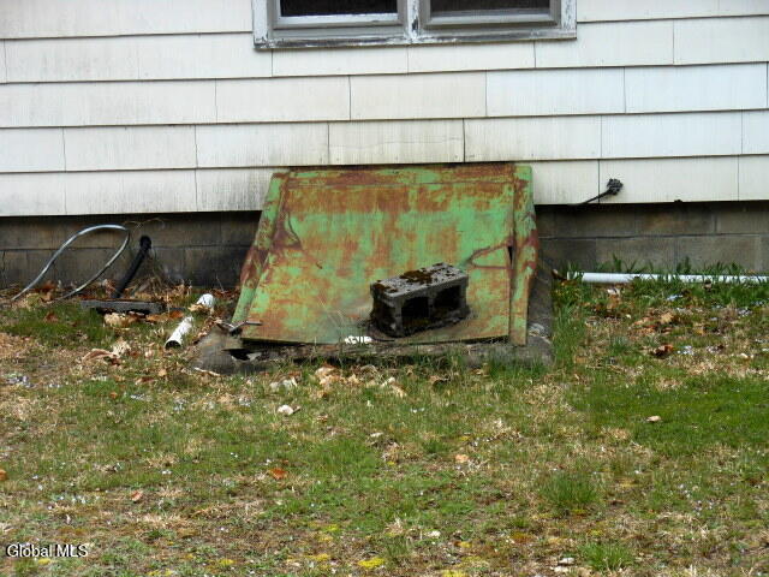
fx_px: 1933
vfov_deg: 17.0
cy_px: 288
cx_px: 384
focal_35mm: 87
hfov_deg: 22.5
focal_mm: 15.5
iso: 80
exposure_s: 1/160
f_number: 4.6
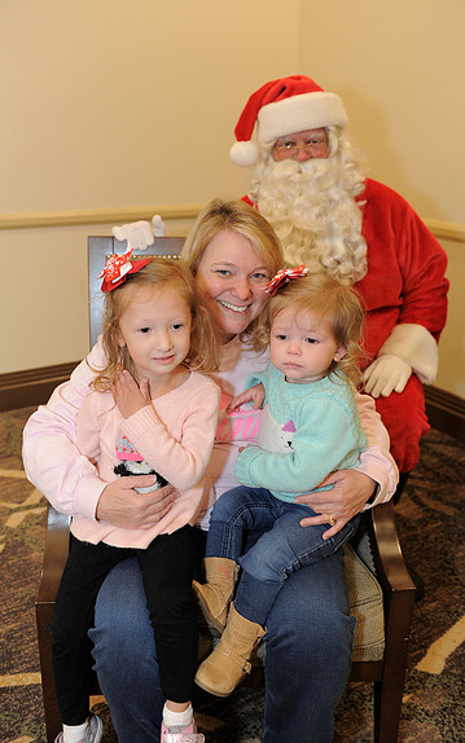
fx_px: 709
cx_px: 238
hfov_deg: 36.3
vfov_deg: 55.3
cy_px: 369
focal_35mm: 35
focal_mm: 34
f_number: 4
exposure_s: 1/100
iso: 1600
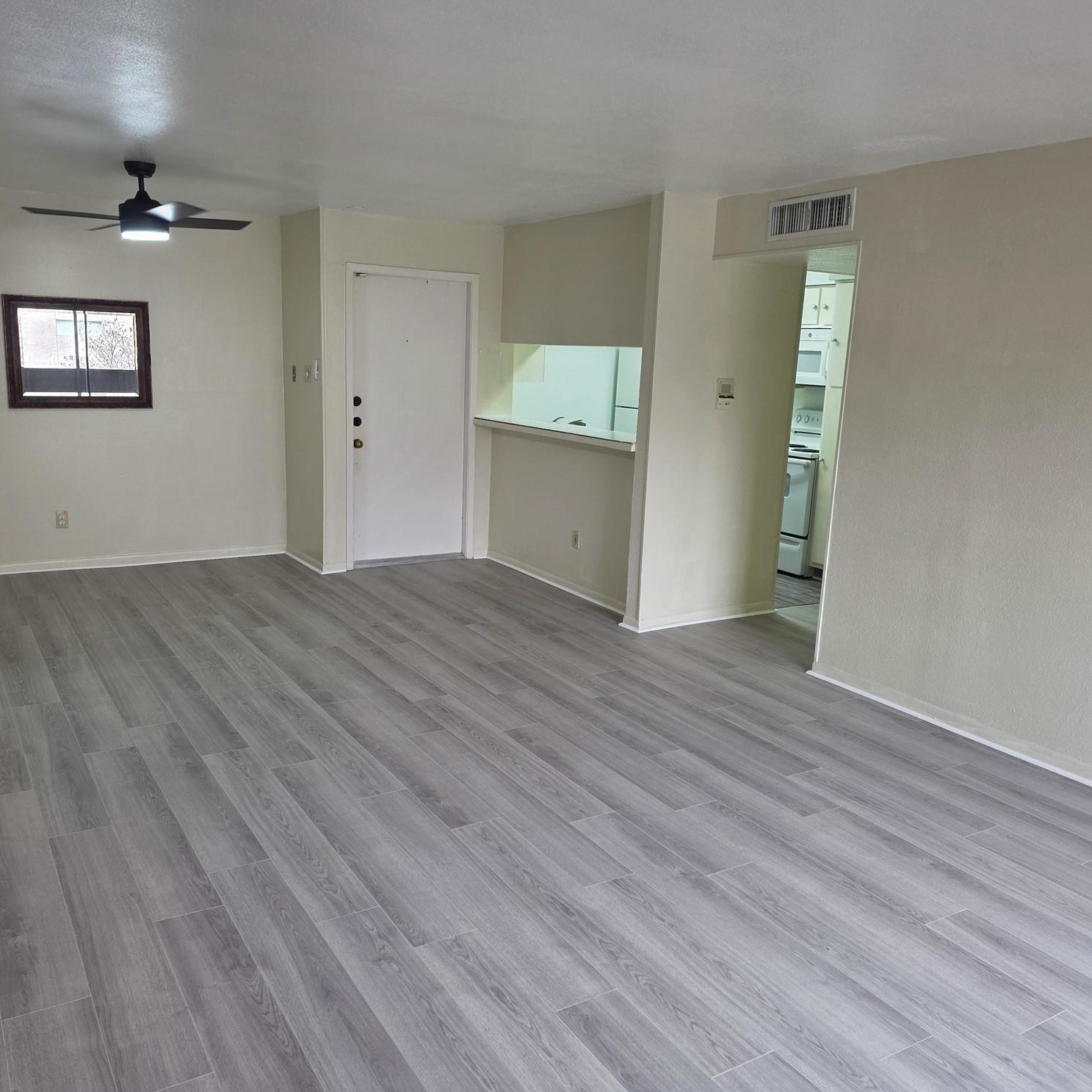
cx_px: 499
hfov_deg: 57.2
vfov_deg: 57.3
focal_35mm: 28
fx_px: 999
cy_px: 537
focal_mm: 6.25
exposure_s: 1/120
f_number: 1.7
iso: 250
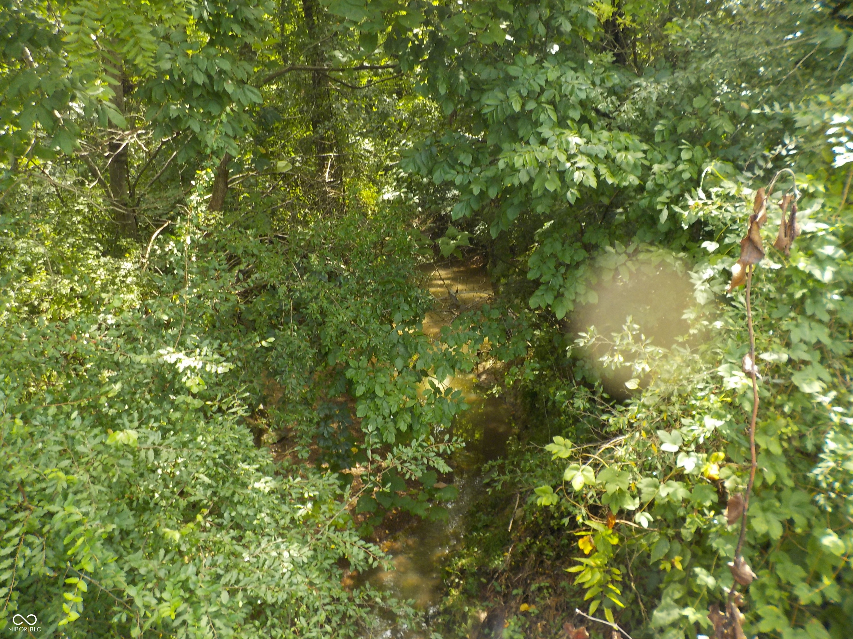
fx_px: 739
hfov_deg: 60.0
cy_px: 320
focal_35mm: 30
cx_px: 426
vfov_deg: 46.8
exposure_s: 1/100
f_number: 3.3
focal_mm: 4.1
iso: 125
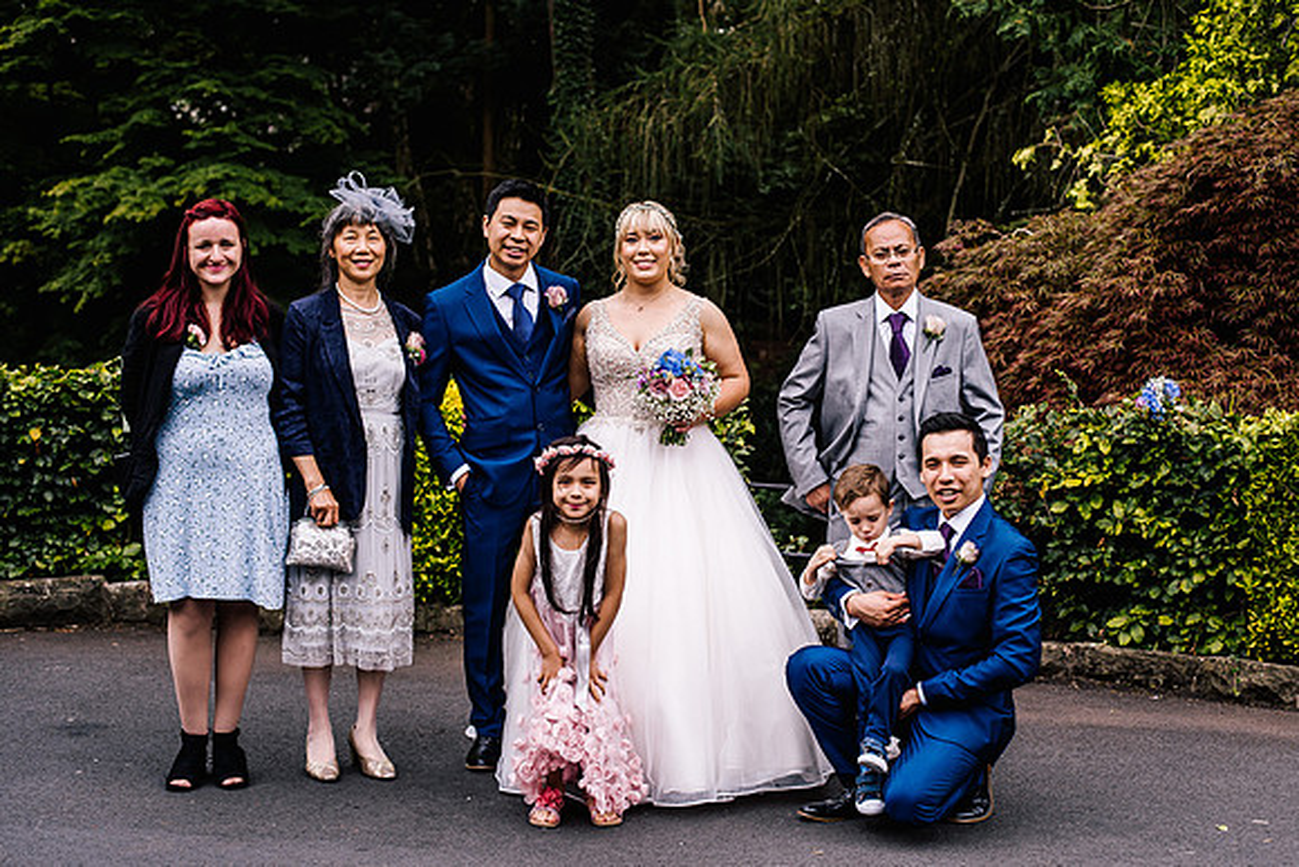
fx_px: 1976
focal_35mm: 55
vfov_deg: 24.7
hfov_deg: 36.4
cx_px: 711
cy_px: 395
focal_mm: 50
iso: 250
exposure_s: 1/500
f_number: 4
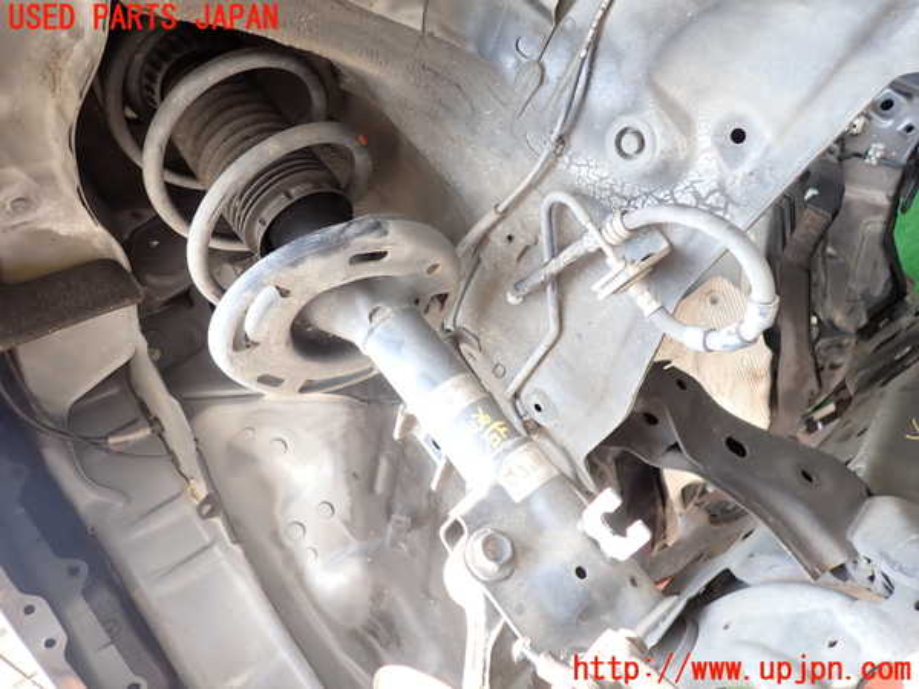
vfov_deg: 54.9
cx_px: 460
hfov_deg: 69.4
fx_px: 664
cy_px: 344
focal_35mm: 25
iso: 100
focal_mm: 4.5
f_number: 2
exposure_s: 1/80
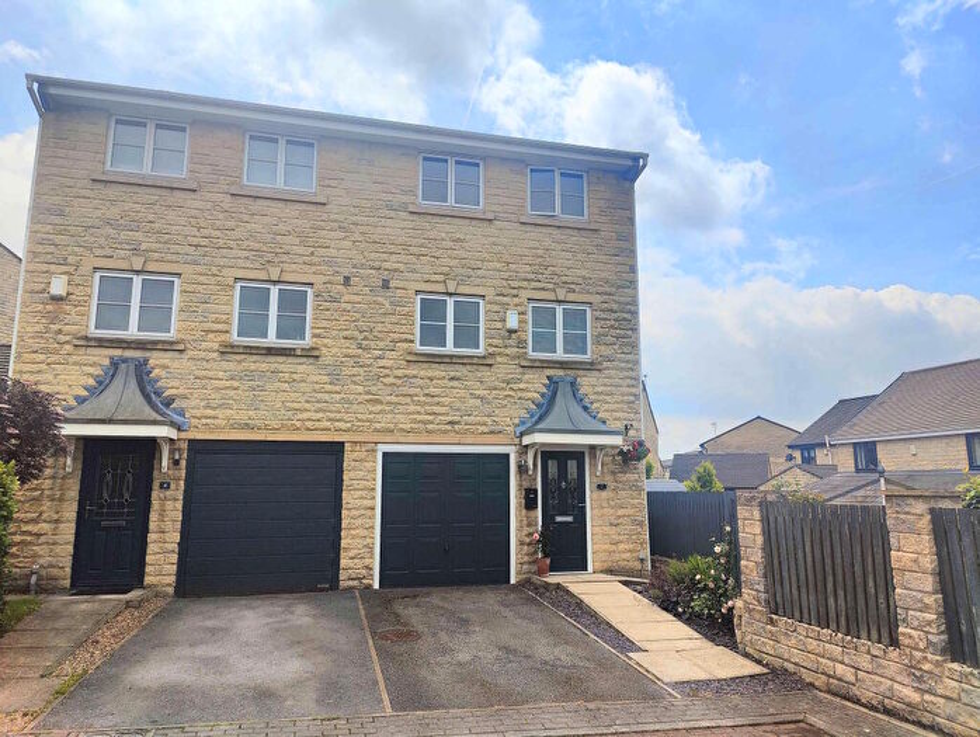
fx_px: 652
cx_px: 490
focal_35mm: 23
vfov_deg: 59.0
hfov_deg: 73.9
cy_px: 368
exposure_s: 1/5220
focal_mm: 6.06
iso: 50
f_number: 1.8
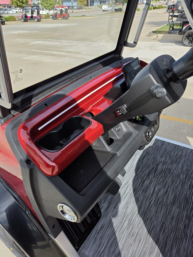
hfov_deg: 58.9
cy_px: 128
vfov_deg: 73.9
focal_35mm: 23
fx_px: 171
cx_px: 96
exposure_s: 1/3768
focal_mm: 5.4
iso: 80
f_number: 1.8
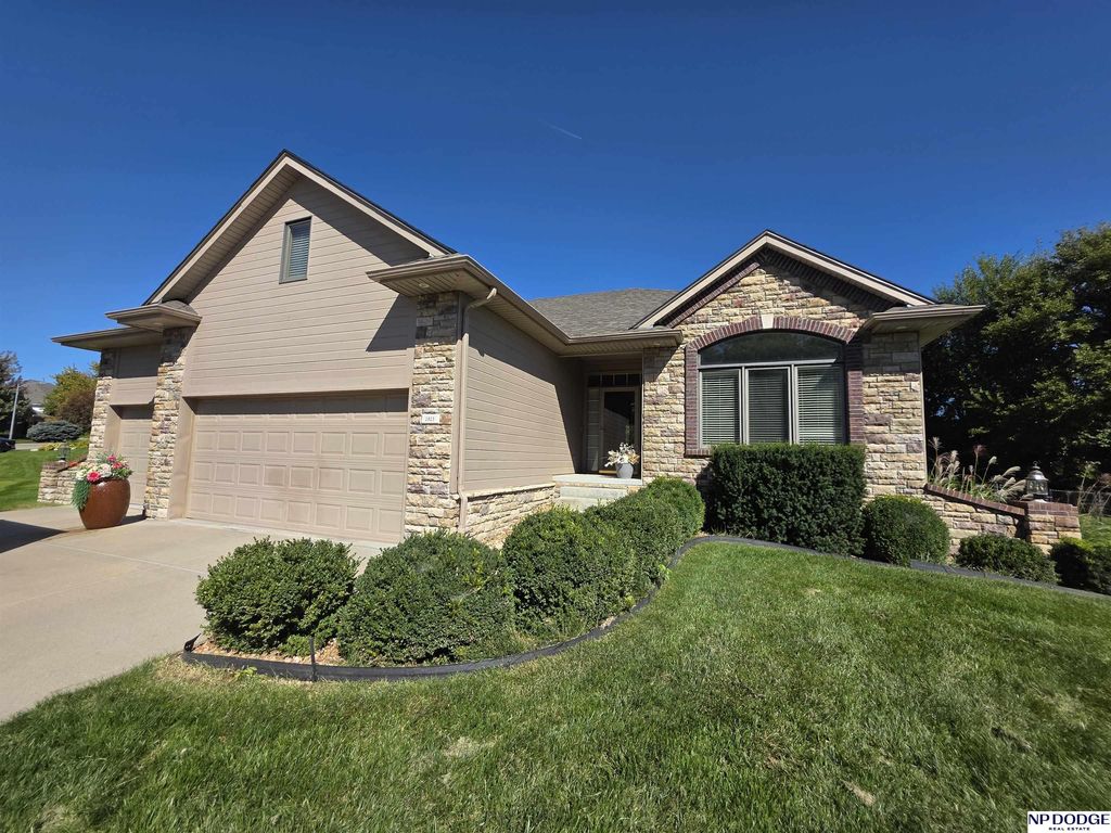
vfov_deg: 89.9
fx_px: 417
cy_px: 416
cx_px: 556
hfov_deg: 106.2
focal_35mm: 13
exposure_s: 1/2635
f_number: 1.9
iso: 40
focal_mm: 2.2
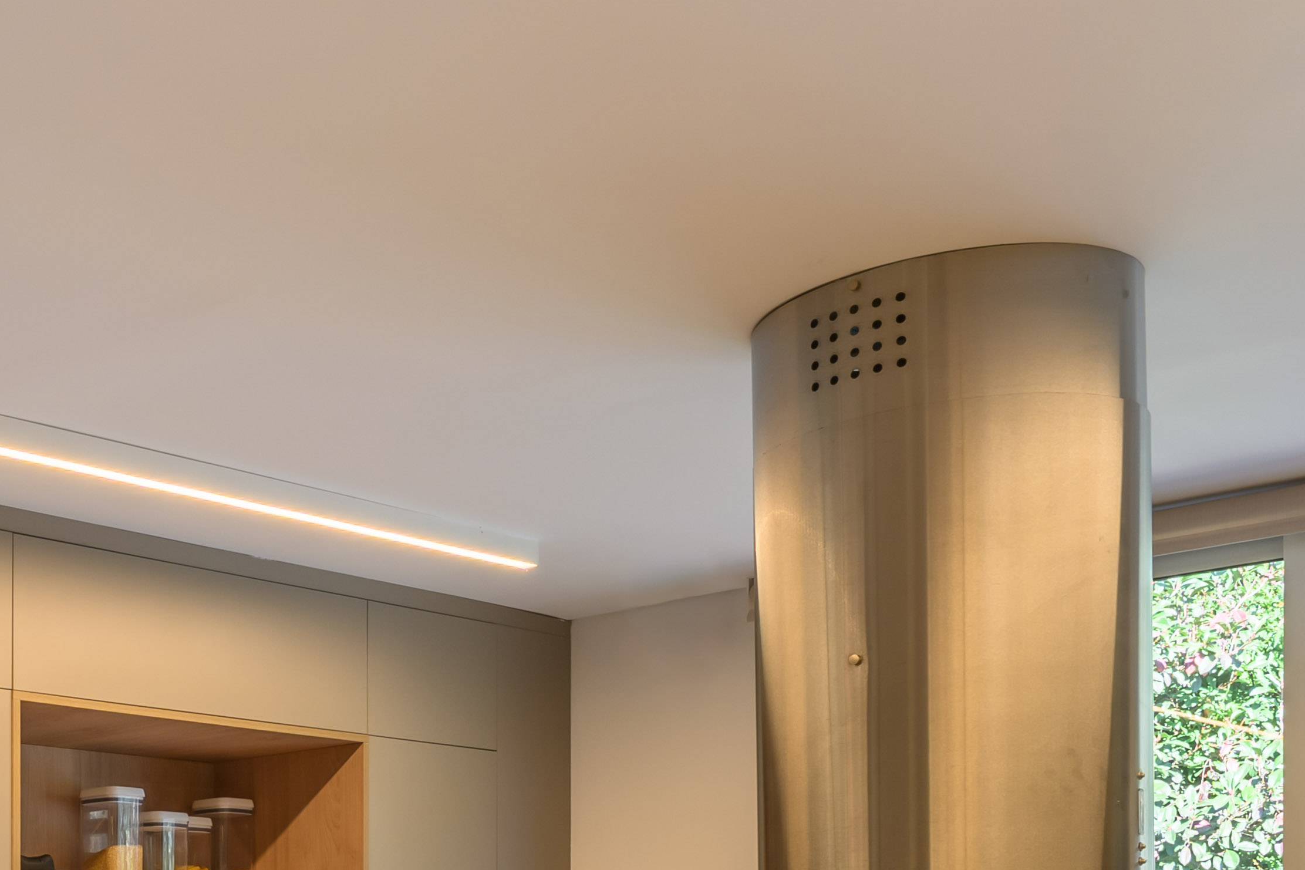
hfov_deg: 33.3
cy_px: 993
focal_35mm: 52
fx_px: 1885
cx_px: -132
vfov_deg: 24.0
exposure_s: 1/30
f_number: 11
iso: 80
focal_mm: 14
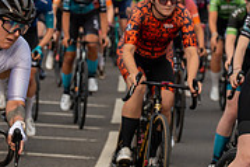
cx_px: -22
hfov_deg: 6.0
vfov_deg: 4.0
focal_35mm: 341
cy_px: 19
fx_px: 2366
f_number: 5
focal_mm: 105
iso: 500
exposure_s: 1/1250
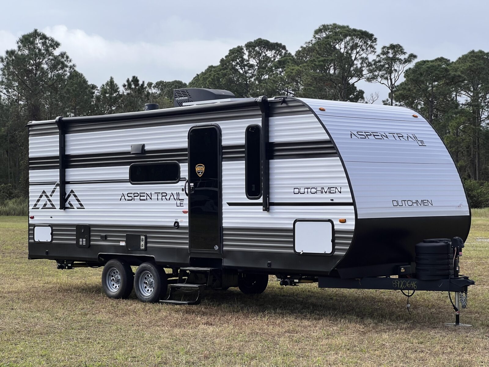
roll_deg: +0.6
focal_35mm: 77
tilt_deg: +0.2
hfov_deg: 25.3
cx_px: 244
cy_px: 184
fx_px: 1088
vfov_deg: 19.1
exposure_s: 1/558
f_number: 2.8
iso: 32
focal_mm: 9
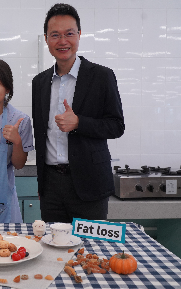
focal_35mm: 50
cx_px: -4
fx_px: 395
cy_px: 143
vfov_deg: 40.3
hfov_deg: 24.5
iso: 2500
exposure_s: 1/250
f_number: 5.6
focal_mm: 32
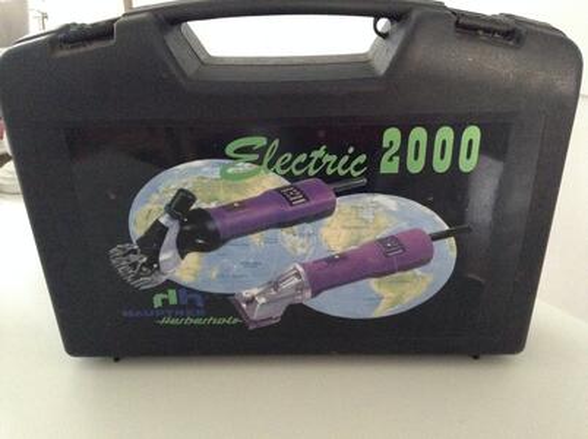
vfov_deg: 42.8
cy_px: 220
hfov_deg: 55.4
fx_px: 560
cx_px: 294
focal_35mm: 33
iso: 500
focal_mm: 3.3
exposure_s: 1/15
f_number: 2.4
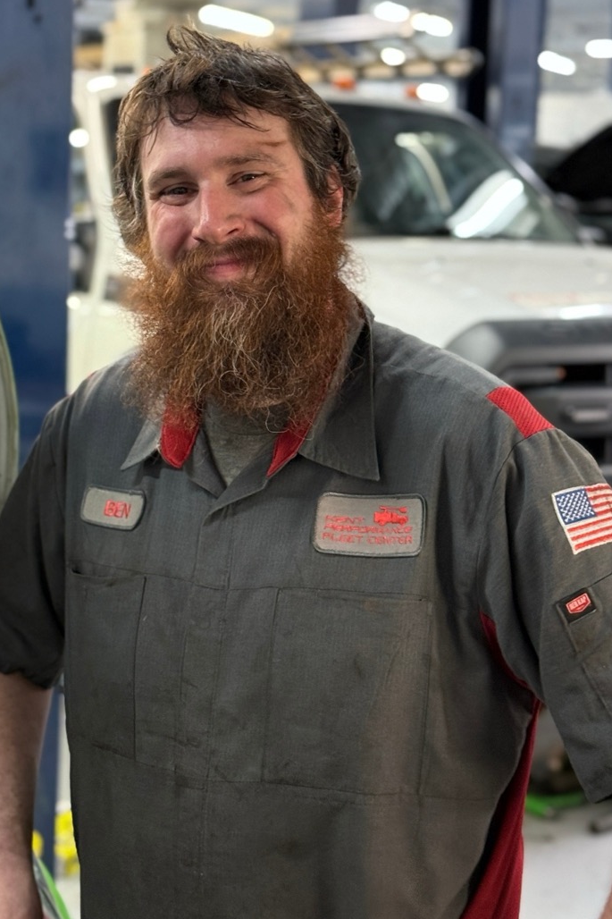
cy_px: 379
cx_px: 281
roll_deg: -3.5
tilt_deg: -9.7
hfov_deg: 20.0
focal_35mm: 68
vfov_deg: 29.6
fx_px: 1734
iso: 250
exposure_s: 1/60
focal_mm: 6.76
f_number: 1.78
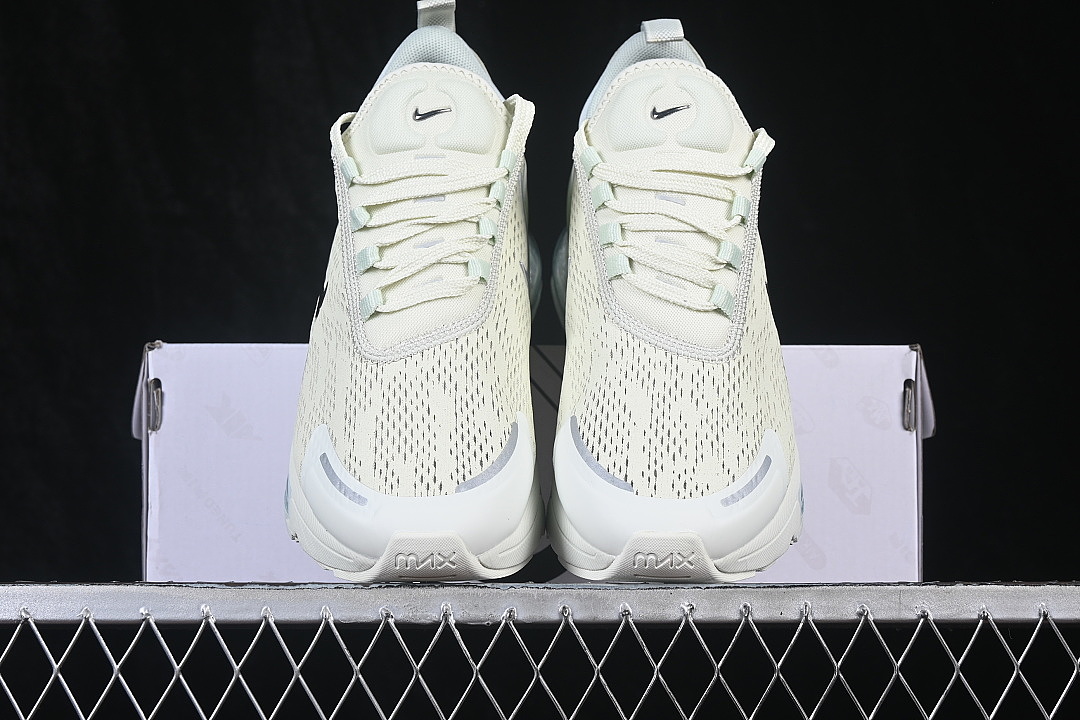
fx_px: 2250
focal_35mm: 75
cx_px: 540
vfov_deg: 18.2
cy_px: 360
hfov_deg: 27.0
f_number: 8
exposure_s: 1/80
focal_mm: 50
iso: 160
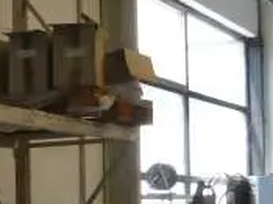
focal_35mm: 110
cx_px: -36
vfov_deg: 13.3
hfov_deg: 17.2
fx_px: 867
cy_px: 204
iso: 800
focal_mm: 4.3
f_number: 3.3
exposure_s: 1/125
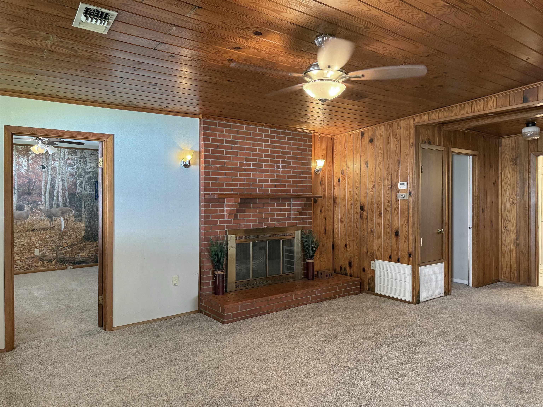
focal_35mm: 24
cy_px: 204
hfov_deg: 71.6
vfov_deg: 56.8
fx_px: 376
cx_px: 272
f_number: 1.78
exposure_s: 1/60
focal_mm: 6.76
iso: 320
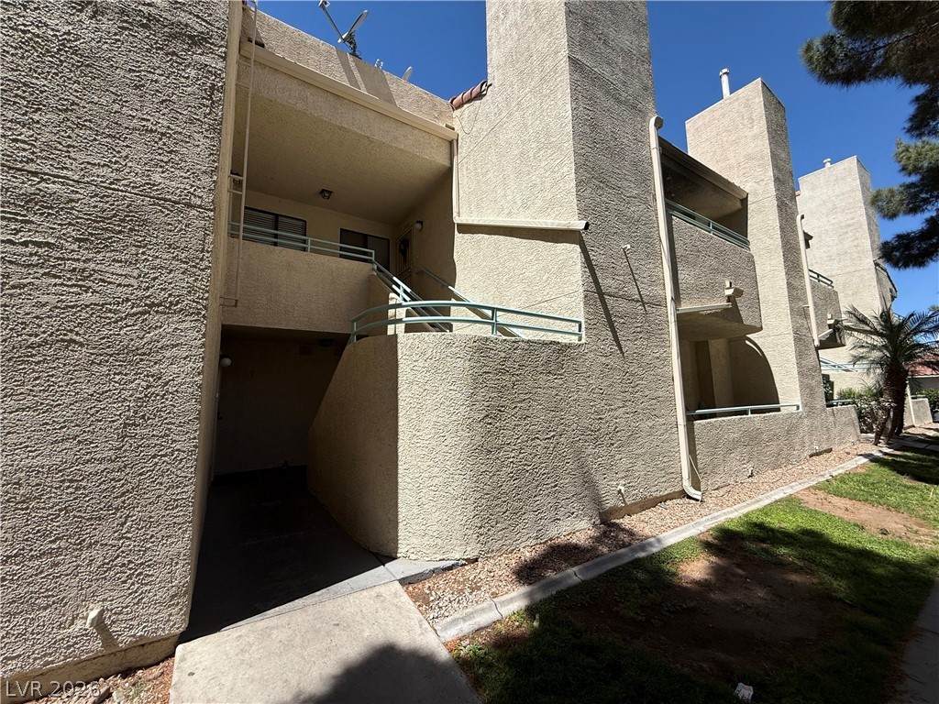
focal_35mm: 14
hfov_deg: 102.1
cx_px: 470
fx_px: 380
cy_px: 352
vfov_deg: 85.7
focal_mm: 2.22
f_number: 2.2
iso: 50
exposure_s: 1/2320
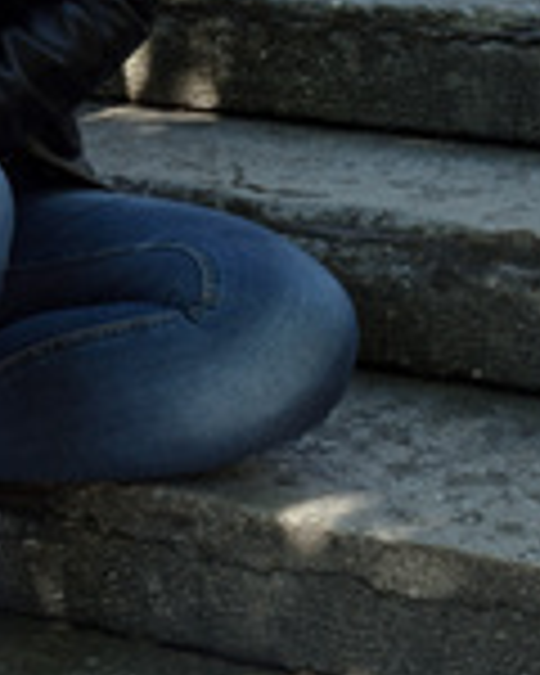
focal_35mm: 144
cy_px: 225
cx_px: -90
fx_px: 2877
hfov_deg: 10.6
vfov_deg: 13.4
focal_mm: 34
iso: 400
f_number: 6.3
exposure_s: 1/250
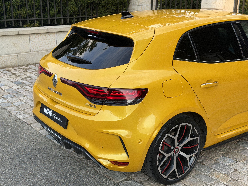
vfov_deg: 30.3
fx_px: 344
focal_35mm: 48
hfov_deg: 39.7
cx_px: 124
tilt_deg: -17.7
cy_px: 93
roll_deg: +0.4
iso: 64
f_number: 1.78
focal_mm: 6.76
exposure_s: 1/592
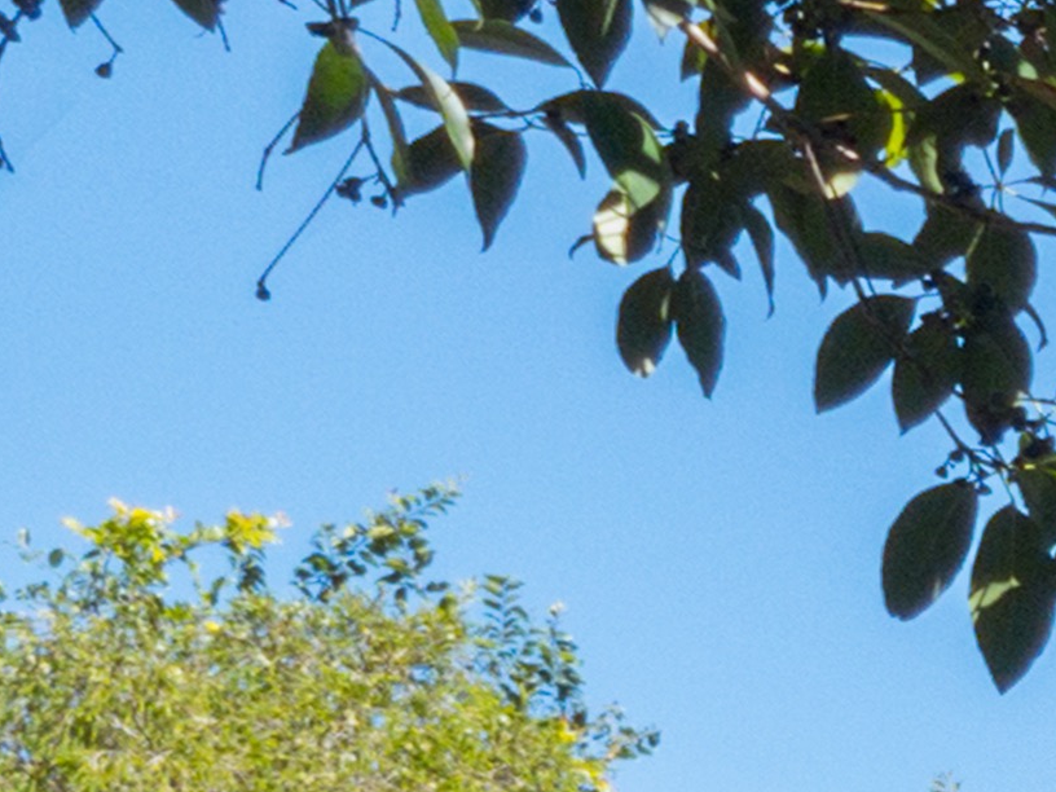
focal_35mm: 255
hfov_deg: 7.7
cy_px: 1387
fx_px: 7779
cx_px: 1483
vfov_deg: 5.7
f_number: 2.4
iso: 16
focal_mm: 6
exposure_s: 1/370
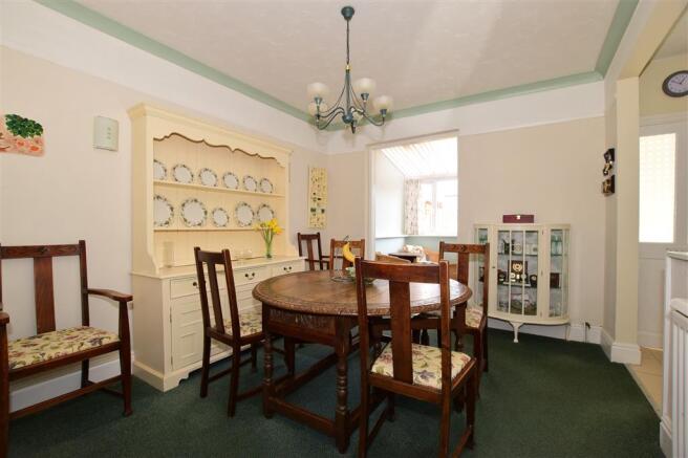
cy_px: 229
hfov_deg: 100.4
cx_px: 344
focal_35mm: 15
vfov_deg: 77.3
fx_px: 287
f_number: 6.3
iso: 640
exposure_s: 1/80
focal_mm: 10
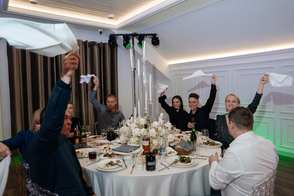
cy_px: 98
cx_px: 147
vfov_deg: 53.1
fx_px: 196
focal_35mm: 24
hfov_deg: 73.7
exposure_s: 1/125
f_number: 5
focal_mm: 24
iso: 500
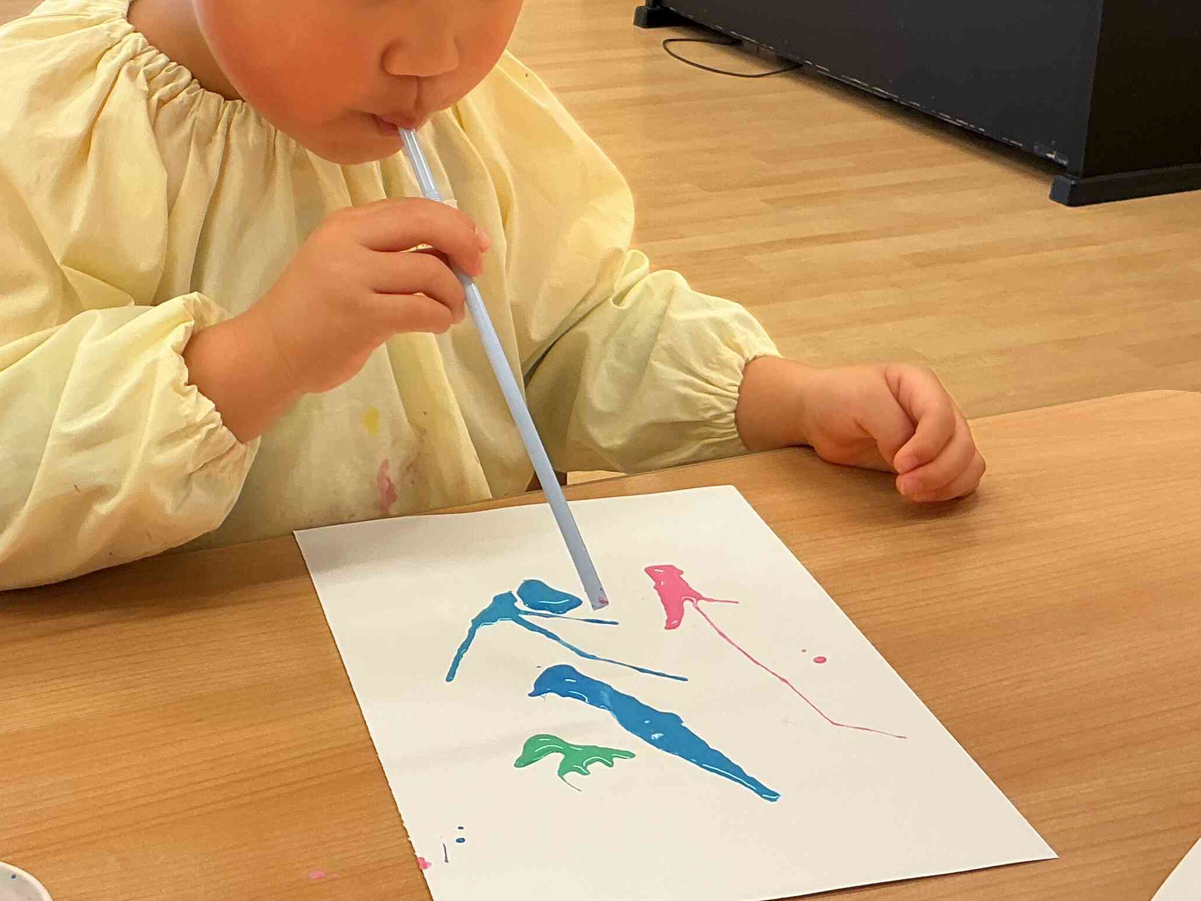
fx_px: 1978
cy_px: 285
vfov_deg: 25.5
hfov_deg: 33.7
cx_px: 477
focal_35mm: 57
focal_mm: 3
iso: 40
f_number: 1.8
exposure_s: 1/120
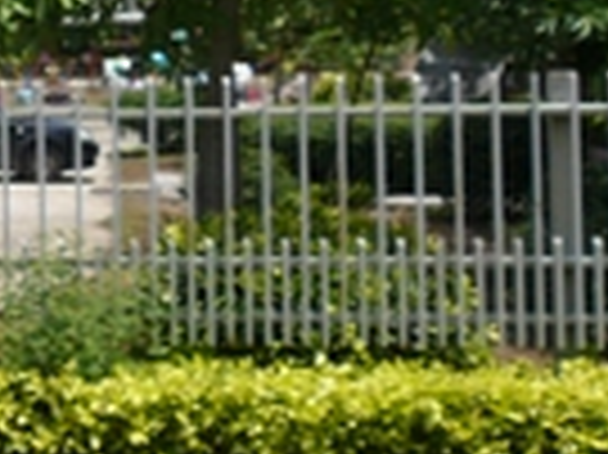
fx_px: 1825
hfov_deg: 17.2
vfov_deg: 13.8
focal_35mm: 104
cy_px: -74
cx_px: -293
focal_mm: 4.6
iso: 100
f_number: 8
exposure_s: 1/250
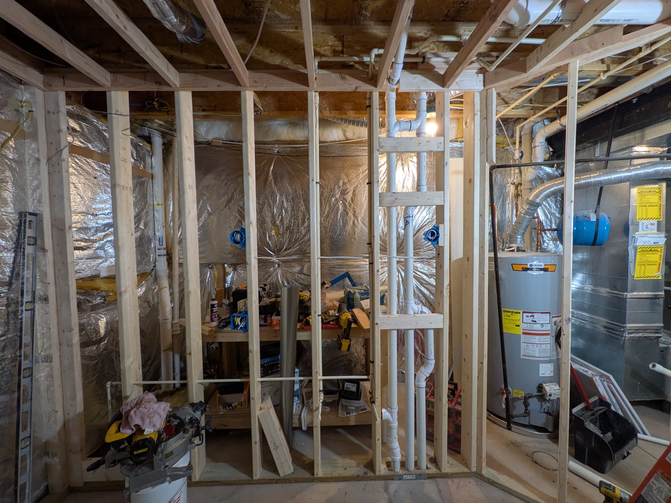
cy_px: 252
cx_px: 336
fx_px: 271
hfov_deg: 102.1
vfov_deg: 85.7
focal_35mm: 14
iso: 291
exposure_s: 1/60
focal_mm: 1.83
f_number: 2.2
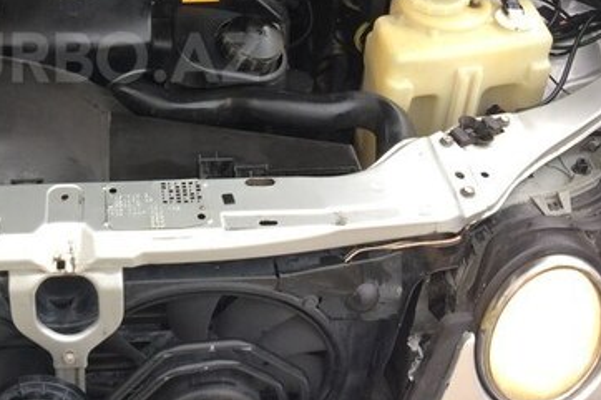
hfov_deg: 34.7
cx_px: 90
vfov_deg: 24.1
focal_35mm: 55
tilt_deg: -39.0
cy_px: 57
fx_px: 918
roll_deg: +2.2
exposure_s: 1/100
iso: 64
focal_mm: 4.15
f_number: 2.2
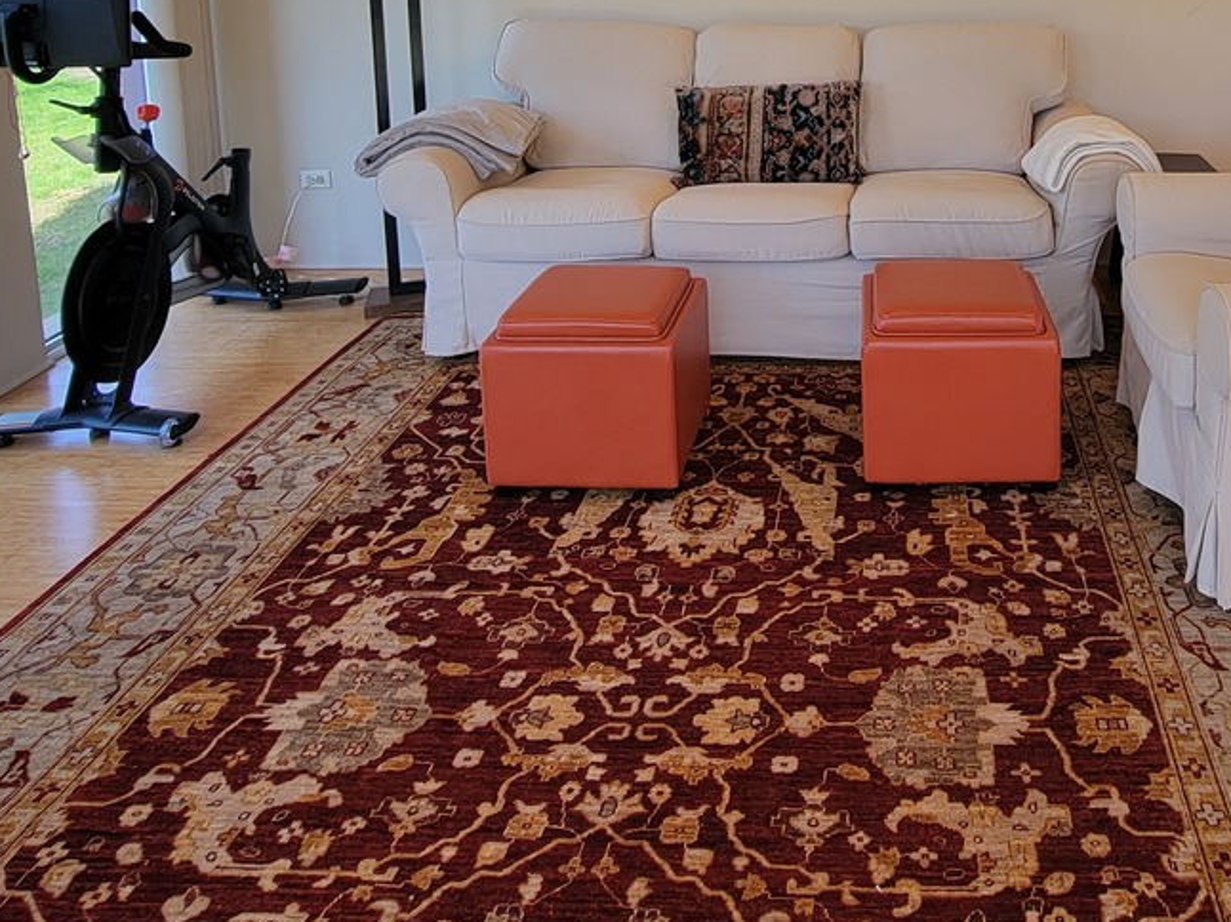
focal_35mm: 29
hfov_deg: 60.1
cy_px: -19
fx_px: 1031
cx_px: 833
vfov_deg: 41.3
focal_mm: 2.2
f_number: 2.2
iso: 64
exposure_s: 1/120
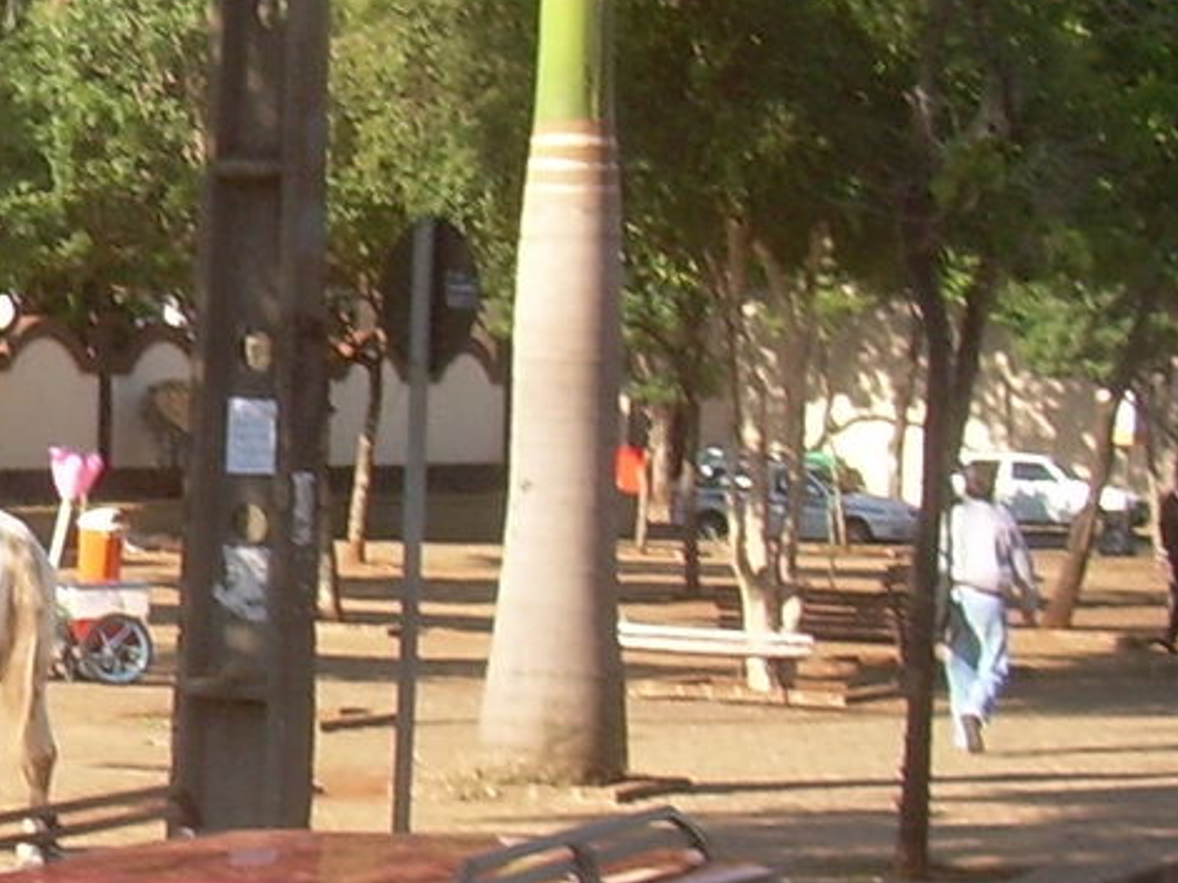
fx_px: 5273
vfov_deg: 9.6
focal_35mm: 155
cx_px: -713
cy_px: 265
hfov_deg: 12.0
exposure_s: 1/149
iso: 50
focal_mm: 6.3
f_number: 4.6
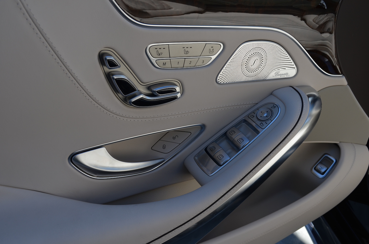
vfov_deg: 36.7
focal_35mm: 36
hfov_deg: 53.2
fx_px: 368
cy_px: 122
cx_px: 184
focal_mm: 24
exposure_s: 1/250
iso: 200
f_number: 8
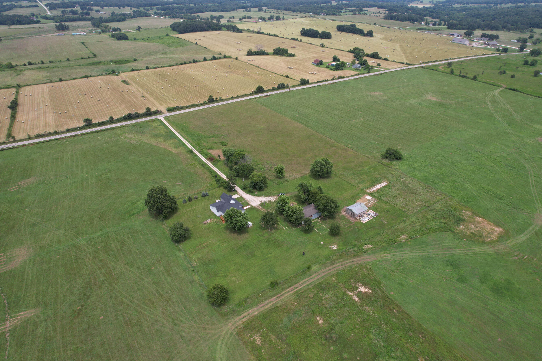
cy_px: 180
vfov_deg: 57.2
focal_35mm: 22
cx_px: 271
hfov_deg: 78.6
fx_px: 331
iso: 100
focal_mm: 8.38
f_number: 2.8
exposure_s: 1/1500
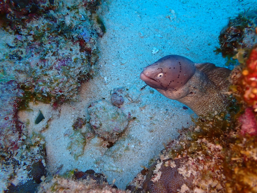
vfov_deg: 46.8
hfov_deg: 60.0
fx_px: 223
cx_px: 128
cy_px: 96
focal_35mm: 30
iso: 100
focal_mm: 5.4
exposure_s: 1/125
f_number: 3.2
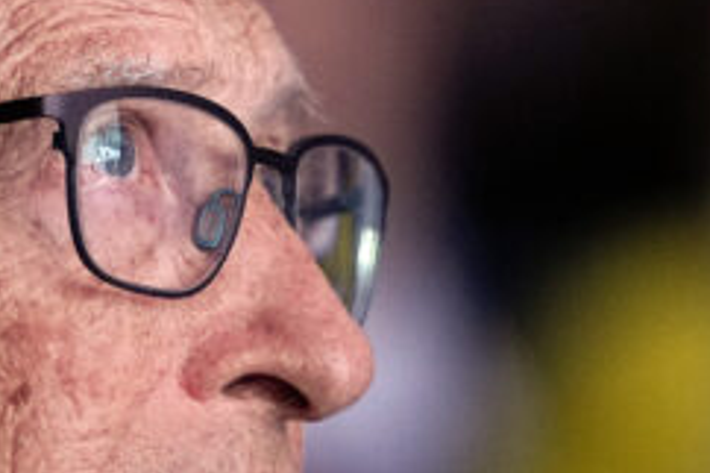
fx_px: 15747
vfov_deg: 1.7
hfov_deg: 2.6
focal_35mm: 799
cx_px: 72
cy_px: 261
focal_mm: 200
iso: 2500
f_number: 2.8
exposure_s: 1/320
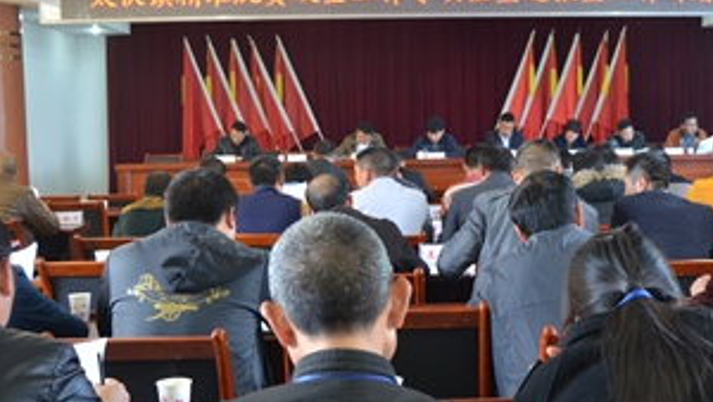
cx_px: 459
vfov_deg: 21.9
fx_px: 1038
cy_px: 218
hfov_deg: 37.6
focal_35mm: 55
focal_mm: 21
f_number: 3.8
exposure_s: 1/30
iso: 800
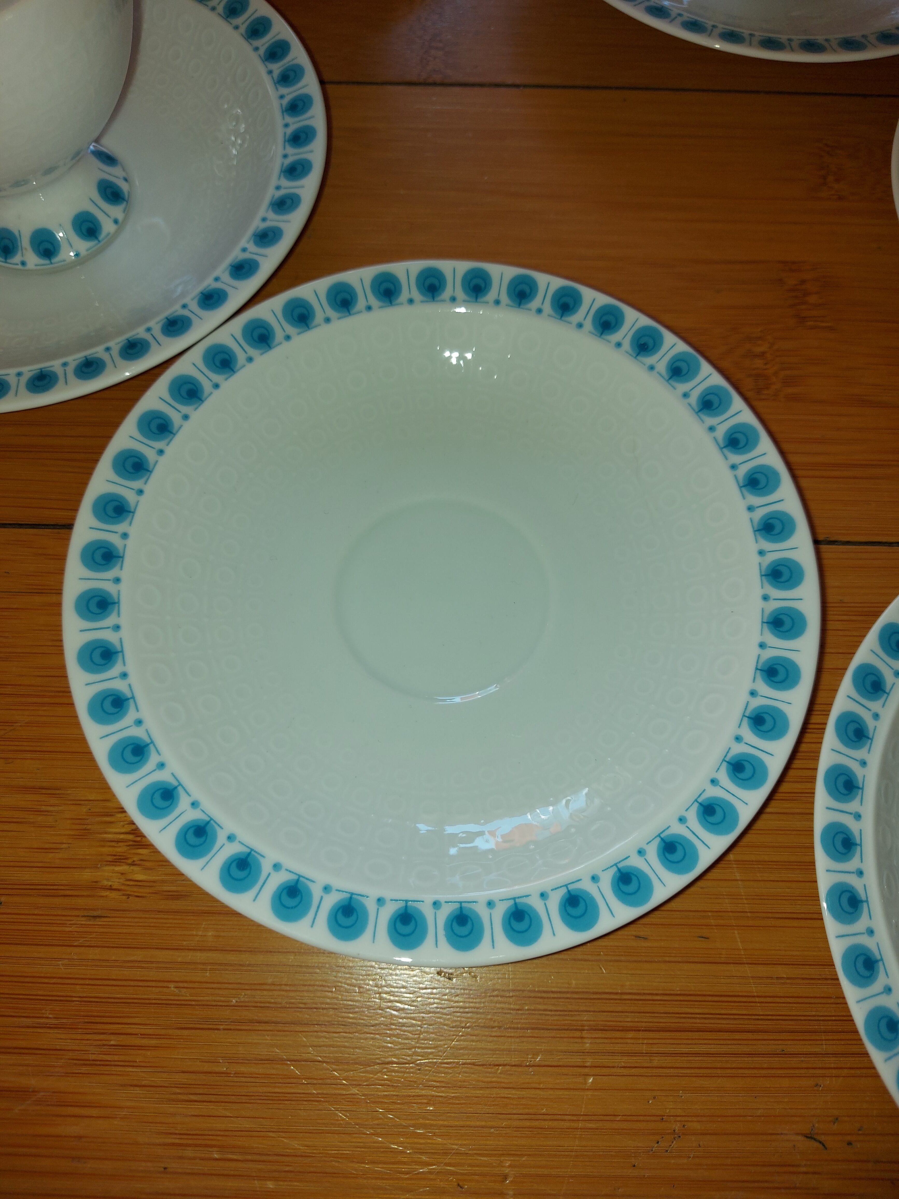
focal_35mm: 24
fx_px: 831
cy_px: 600
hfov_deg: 56.8
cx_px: 450
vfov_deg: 71.6
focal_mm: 5.23
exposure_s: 1/208
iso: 32
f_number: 1.8
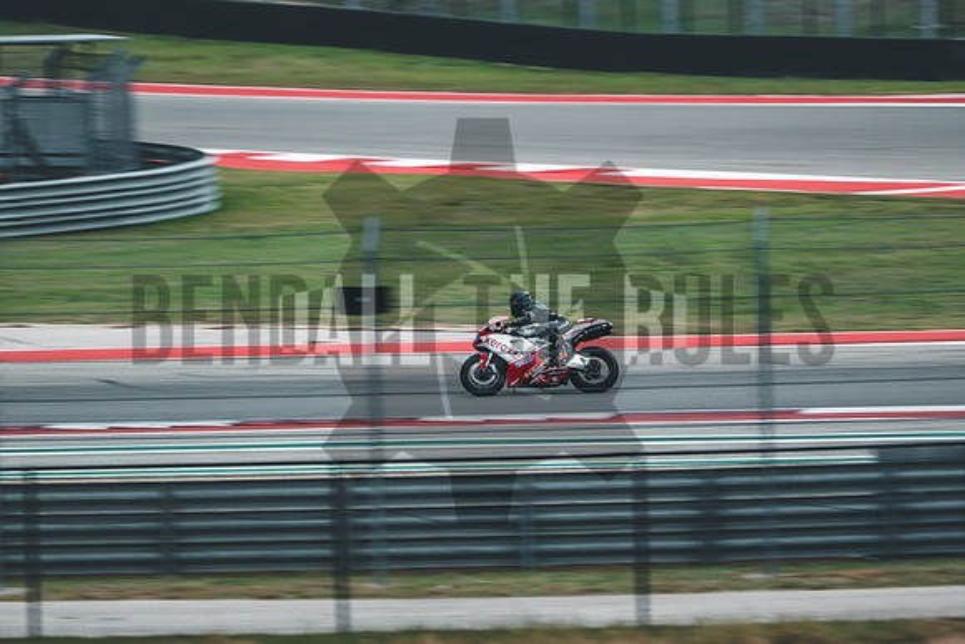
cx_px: 483
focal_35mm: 545
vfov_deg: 2.5
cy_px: 268
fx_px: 14605
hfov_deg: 3.8
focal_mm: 280
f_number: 2.8
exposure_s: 1/80
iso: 250
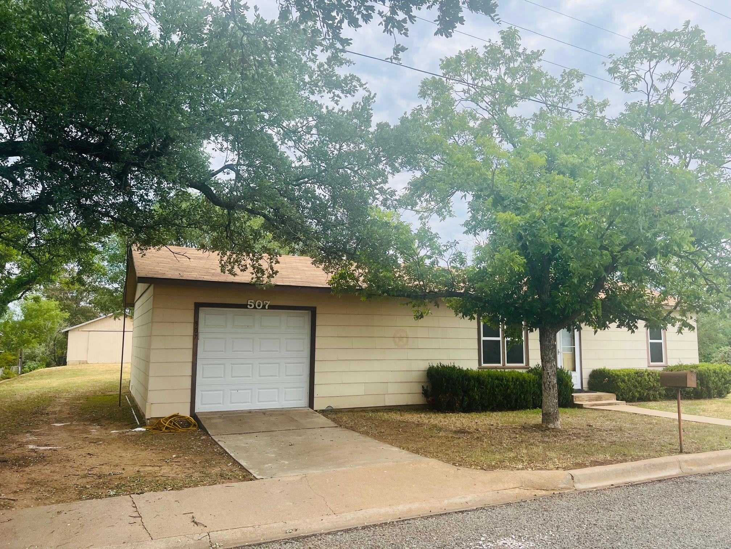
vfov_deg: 53.1
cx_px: 366
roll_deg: -0.8
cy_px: 274
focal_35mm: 26
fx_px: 549
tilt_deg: +6.0
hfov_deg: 67.3
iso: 50
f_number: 1.5
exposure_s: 1/2045
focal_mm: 5.7
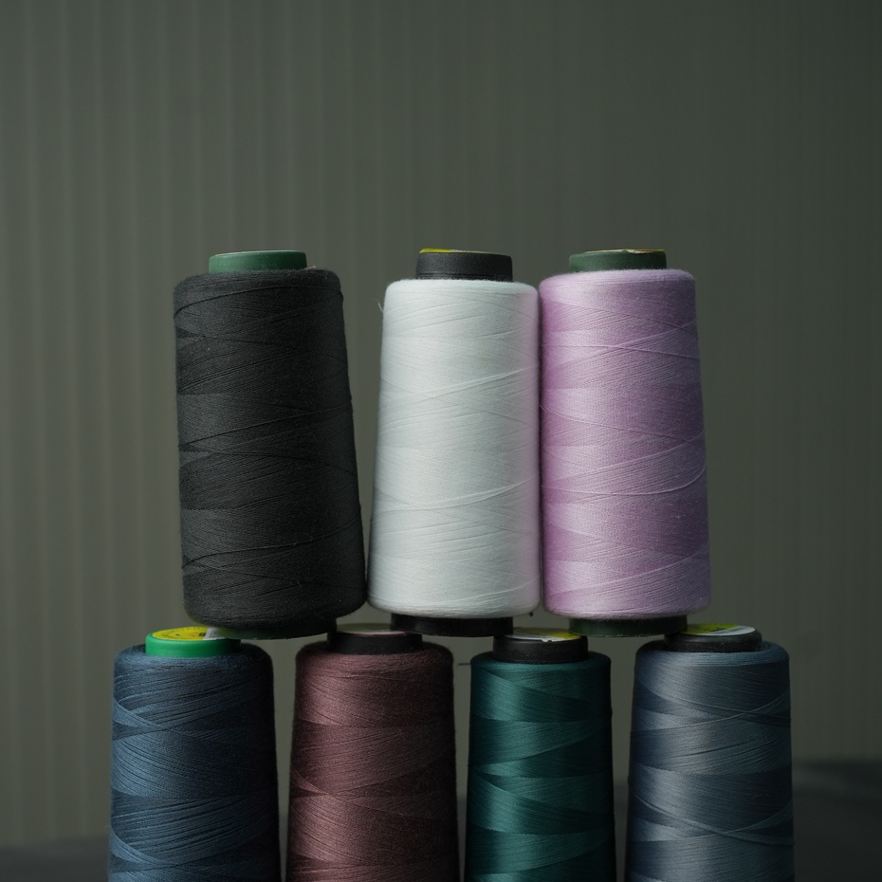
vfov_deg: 26.8
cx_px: 440
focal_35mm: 64
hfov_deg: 26.9
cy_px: 533
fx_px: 1845
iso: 250
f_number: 4
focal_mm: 50
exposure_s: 1/200
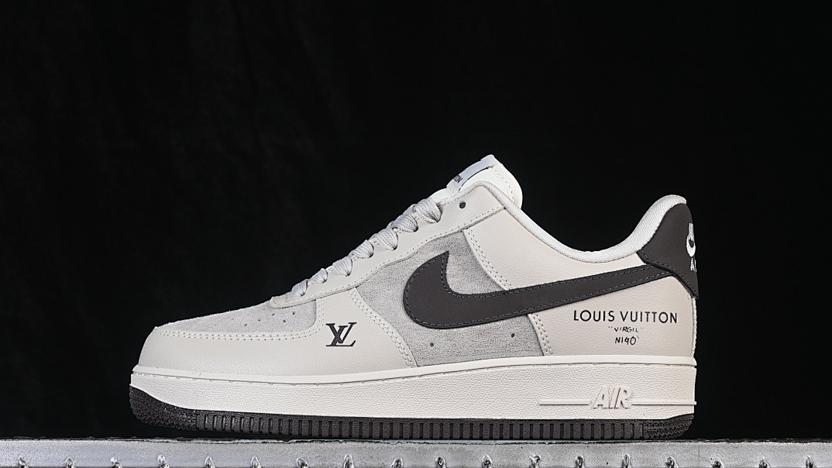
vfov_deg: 15.3
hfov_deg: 26.9
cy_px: 267
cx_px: 418
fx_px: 1743
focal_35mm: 79
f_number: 8
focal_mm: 50
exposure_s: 1/80
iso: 160
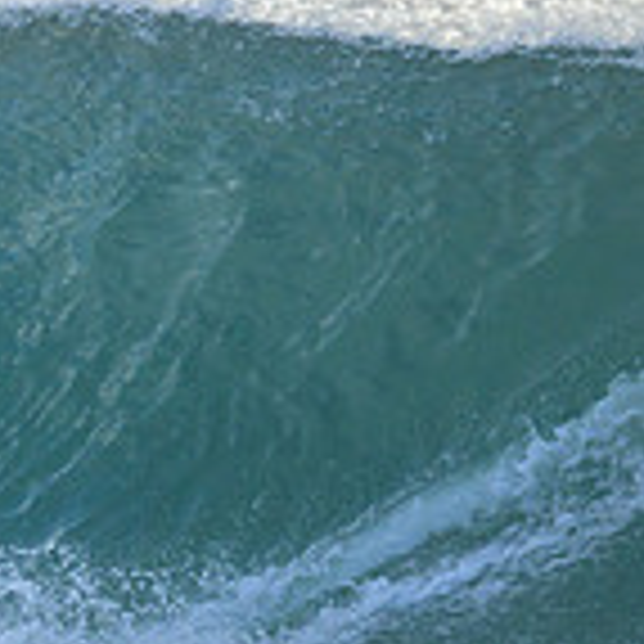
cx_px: -658
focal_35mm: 2758
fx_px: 58051
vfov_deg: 0.6
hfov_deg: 0.6
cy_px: 394
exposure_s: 1/2500
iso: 900
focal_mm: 800
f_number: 6.3
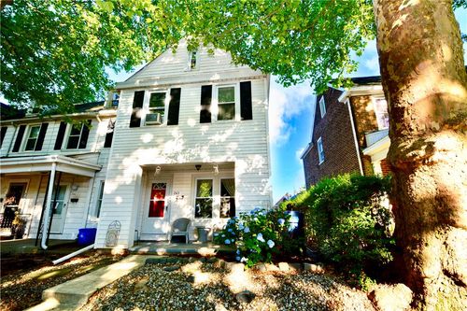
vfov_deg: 77.3
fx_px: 195
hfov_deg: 100.4
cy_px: 156
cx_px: 234
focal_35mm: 15
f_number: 9
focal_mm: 10
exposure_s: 1/30
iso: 450
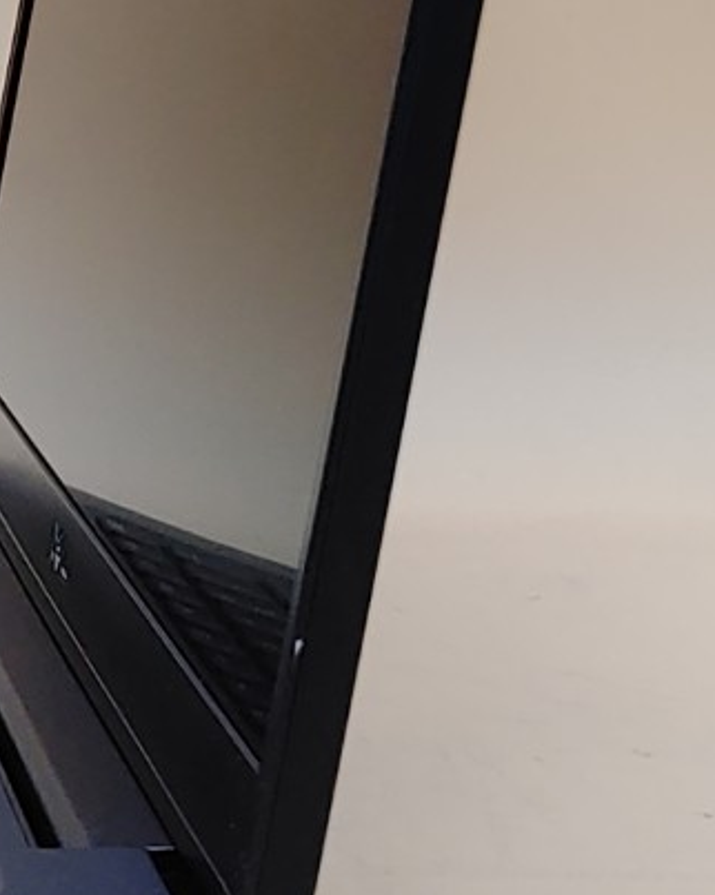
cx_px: -540
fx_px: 3600
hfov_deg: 10.7
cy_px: 95
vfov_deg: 14.0
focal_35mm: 136
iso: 50
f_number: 1.8
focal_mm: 4.36
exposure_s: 1/120
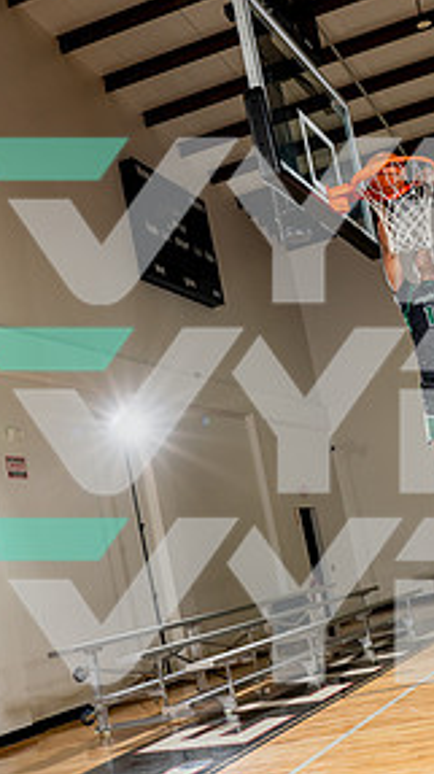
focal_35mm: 51
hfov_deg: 23.0
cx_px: 369
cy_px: 413
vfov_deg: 40.6
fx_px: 1046
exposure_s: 1/250
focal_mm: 31
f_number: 7.1
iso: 250
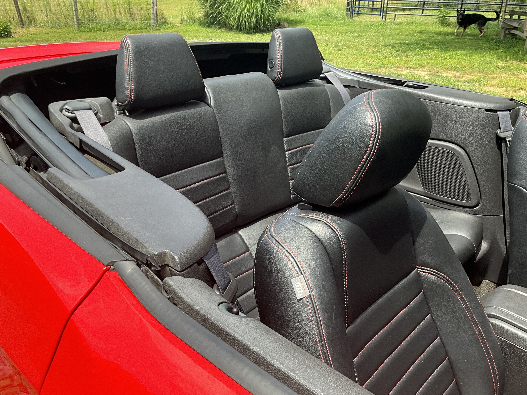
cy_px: 196
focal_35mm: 31
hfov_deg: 58.4
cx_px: 264
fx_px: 472
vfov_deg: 45.4
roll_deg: -1.5
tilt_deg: -23.2
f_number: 1.8
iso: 25
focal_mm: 3
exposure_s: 1/469
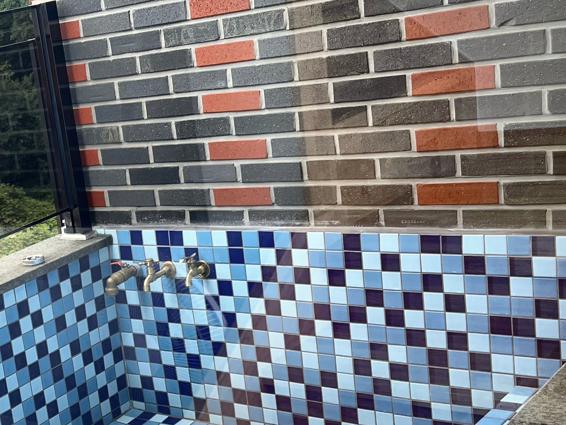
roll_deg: +10.6
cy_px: 316
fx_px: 948
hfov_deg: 30.3
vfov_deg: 25.0
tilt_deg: -17.3
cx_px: -35
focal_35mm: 58
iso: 40
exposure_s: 1/121
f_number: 1.6
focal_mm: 5.1
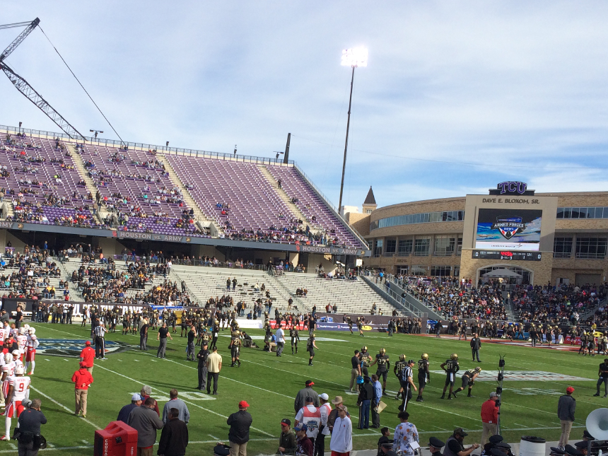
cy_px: 319
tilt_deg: -3.7
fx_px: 773
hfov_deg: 42.5
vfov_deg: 32.5
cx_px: 217
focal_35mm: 44
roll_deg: -2.0
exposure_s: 1/1953
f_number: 2.2
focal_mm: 4.15
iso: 32
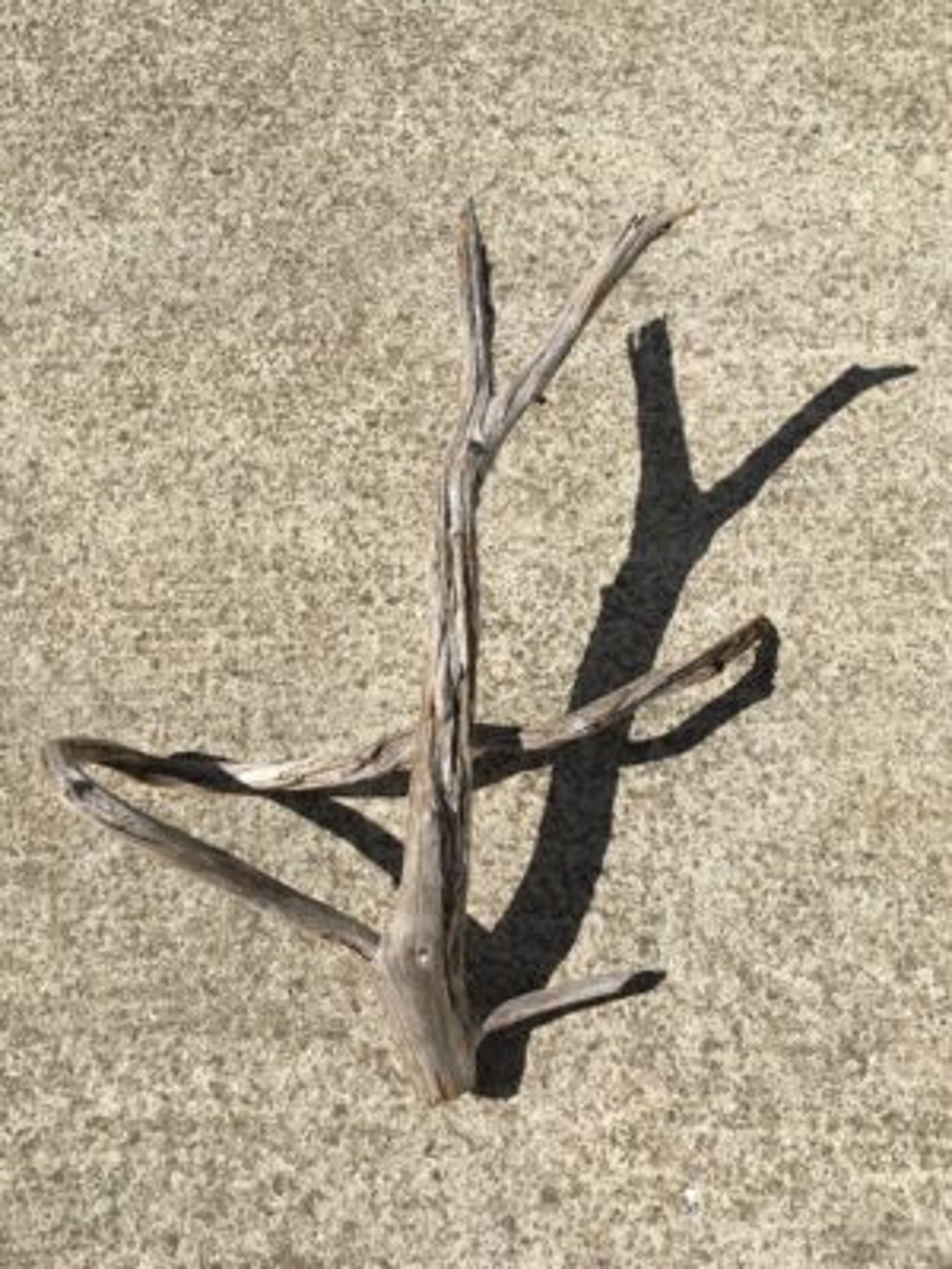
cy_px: 634
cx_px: 476
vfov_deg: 61.7
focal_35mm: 29
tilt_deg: -75.0
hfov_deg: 48.2
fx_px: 1063
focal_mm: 4.15
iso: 25
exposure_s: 1/2747
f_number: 2.2
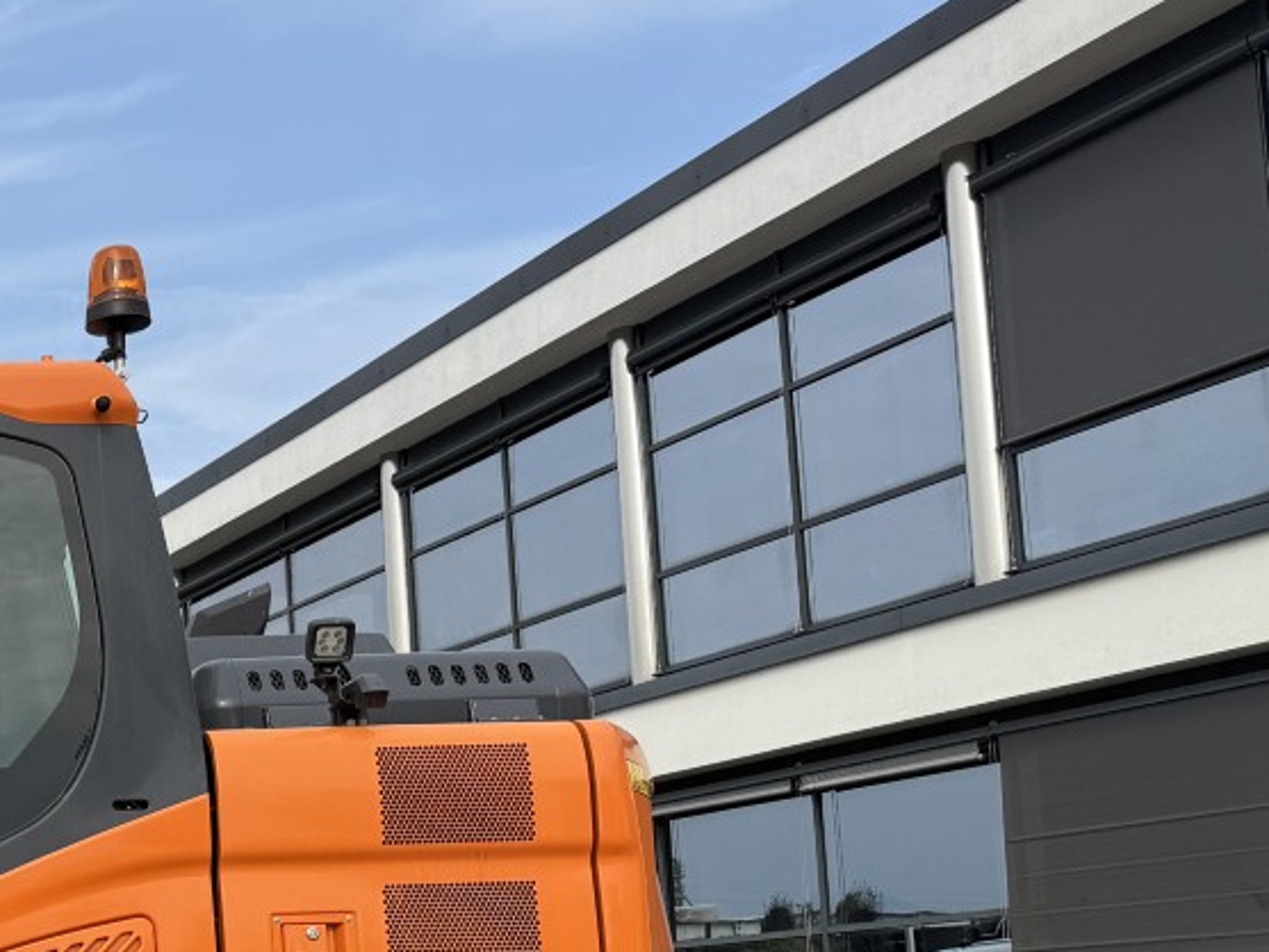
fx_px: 2273
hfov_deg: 26.8
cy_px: 929
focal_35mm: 62
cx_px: -344
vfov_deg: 22.8
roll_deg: +2.3
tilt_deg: +3.4
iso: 80
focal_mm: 6.76
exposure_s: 1/3584
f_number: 1.78
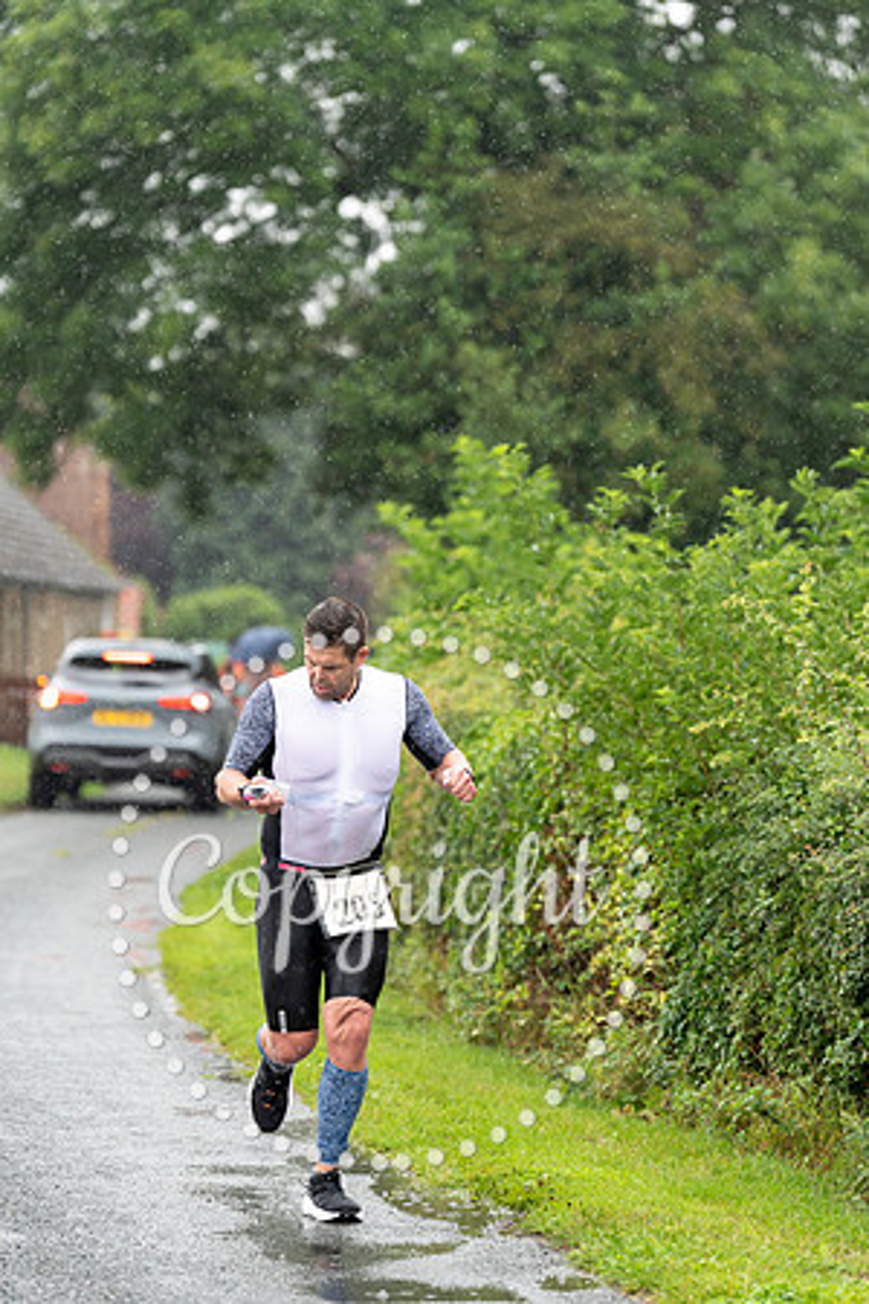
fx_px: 5250
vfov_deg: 14.2
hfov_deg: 9.5
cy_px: 652
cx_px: 434
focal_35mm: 145
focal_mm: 145
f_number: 3.2
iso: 1000
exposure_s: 1/1000
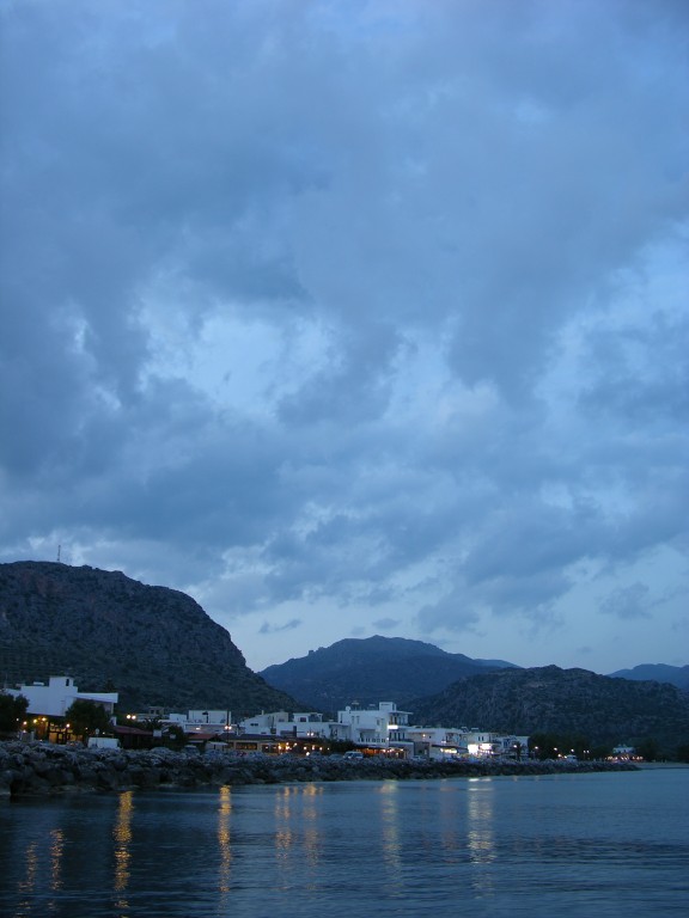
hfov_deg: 40.7
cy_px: 459
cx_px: 344
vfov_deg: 52.6
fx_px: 929
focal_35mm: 35
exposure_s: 1/4.1
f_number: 2.8
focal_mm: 8.9
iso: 50
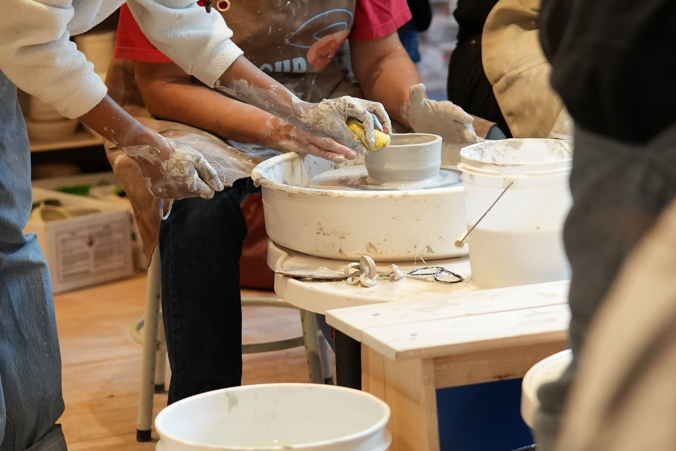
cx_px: 286
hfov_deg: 15.0
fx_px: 2574
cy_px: 201
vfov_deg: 10.0
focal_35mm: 137
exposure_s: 1/400
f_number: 3.2
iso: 5000
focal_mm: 75
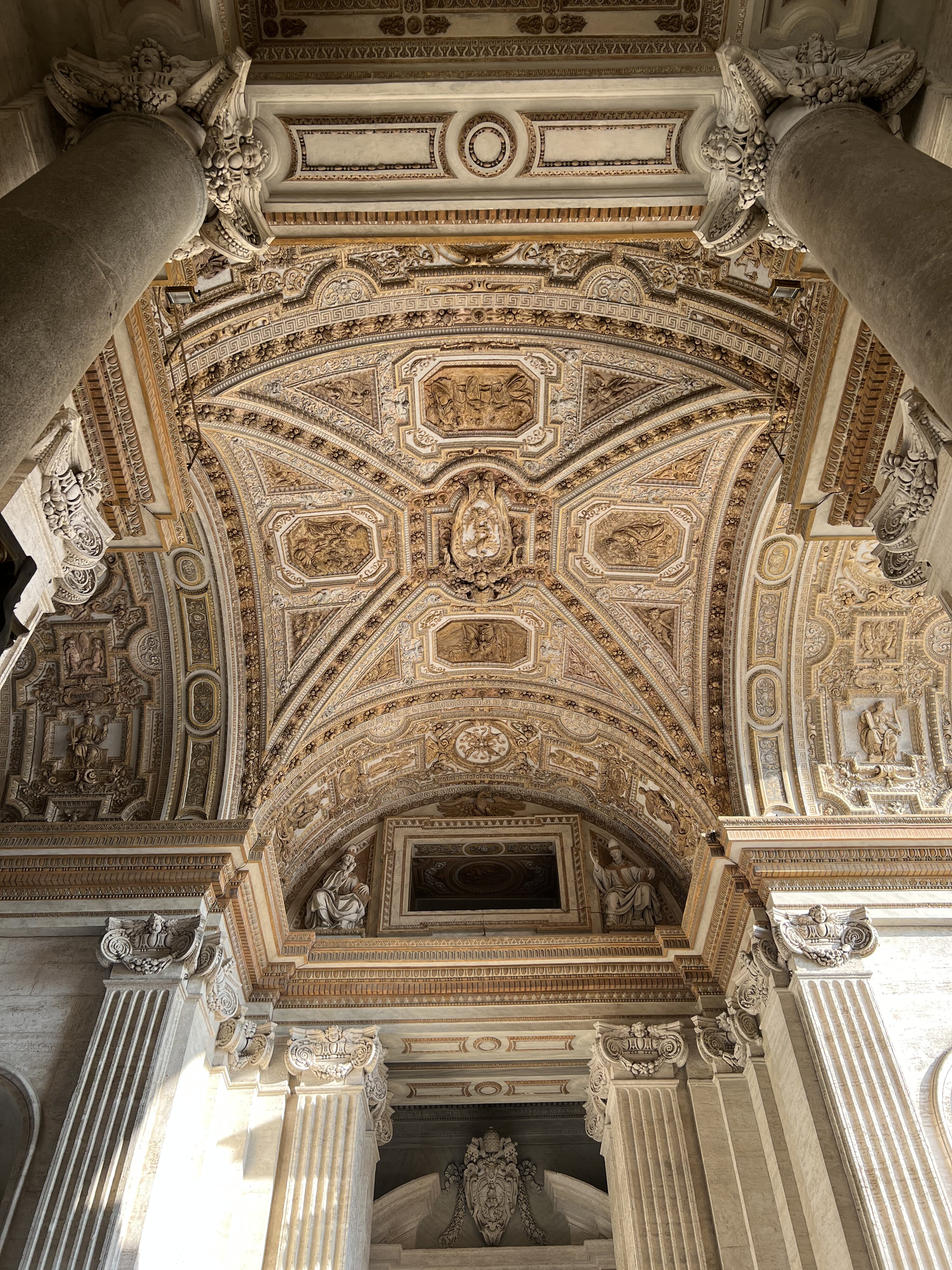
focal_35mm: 26
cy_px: 635
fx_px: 953
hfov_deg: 53.1
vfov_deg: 67.3
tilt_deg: +51.6
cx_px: 476
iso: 40
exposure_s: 1/244
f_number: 1.5
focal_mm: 5.7
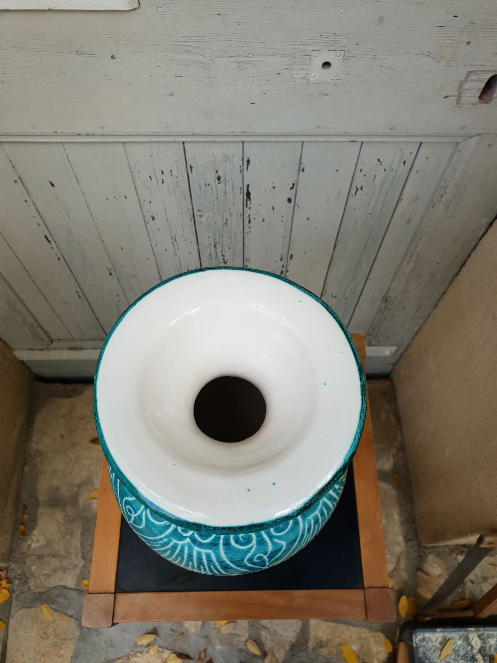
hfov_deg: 53.1
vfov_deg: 67.3
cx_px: 248
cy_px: 332
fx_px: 498
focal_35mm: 26
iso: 50
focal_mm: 4.3
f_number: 2.4
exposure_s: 1/138
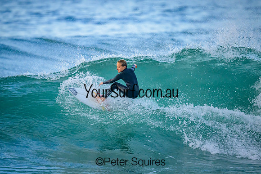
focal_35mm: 800
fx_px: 5801
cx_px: 130
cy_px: 87
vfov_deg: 1.7
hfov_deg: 2.6
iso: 3600
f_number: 6.3
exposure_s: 1/2000
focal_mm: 800
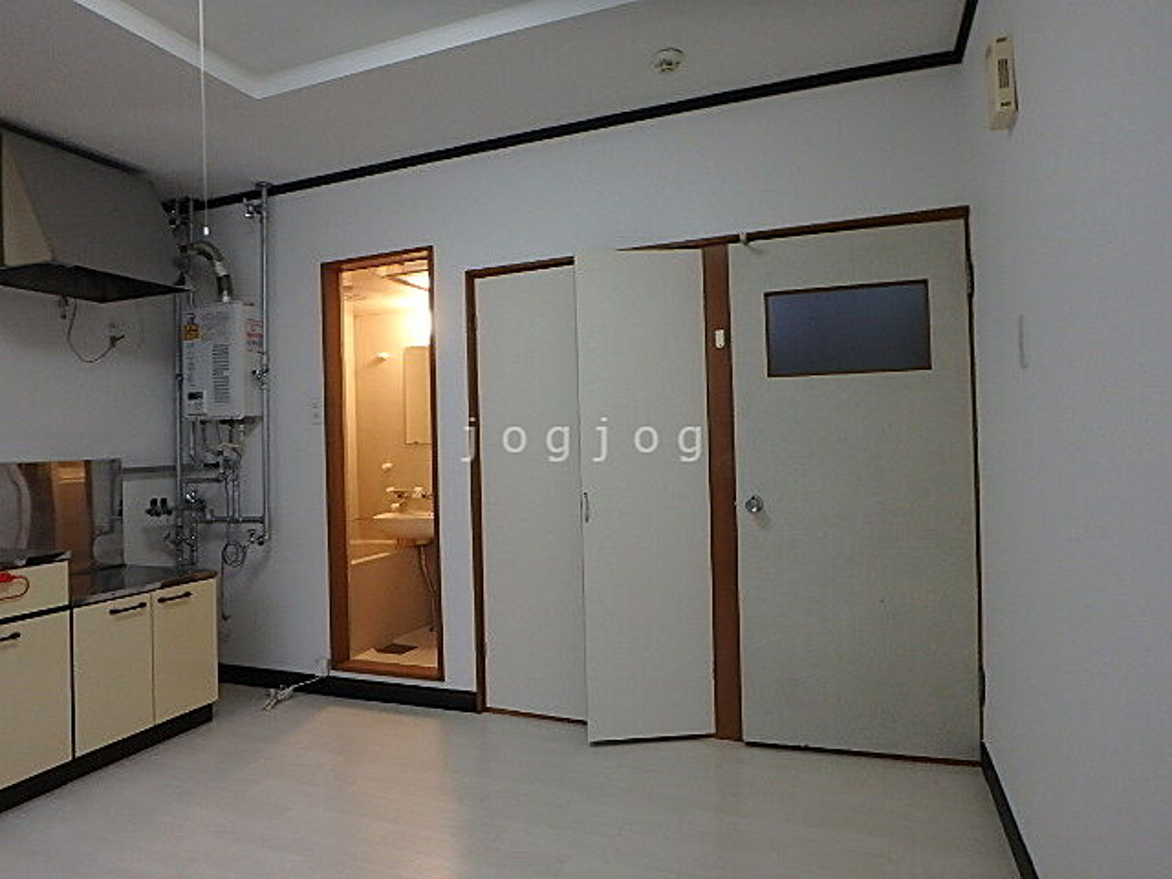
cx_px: 586
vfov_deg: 63.4
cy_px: 440
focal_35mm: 21
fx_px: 711
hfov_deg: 79.0
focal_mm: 3.7
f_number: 3.5
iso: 320
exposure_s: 1/30
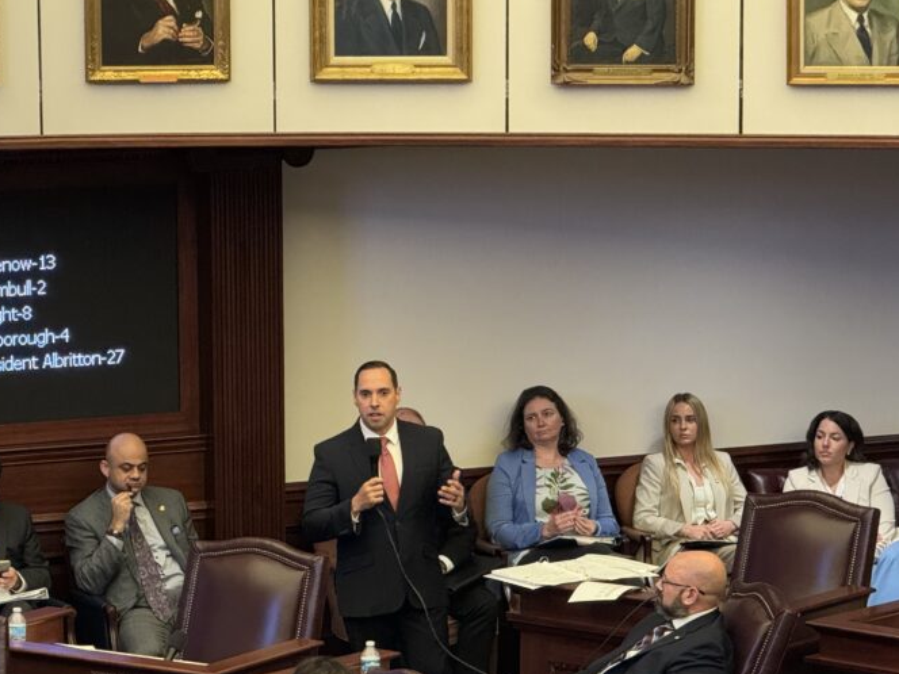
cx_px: 481
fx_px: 4805
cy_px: 498
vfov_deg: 8.0
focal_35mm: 185
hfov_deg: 10.7
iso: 640
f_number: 2.8
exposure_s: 1/60
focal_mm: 15.66
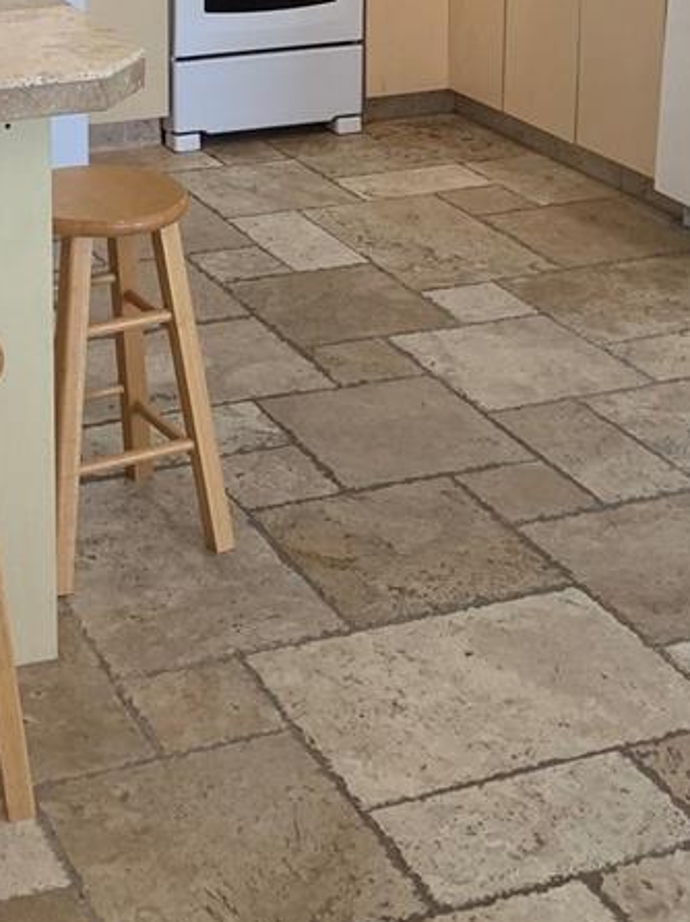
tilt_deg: -9.7
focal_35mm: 70
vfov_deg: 26.2
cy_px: -25
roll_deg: +0.8
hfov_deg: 20.5
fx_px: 1862
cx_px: 62
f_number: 1.8
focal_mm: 4.25
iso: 50
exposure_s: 1/60
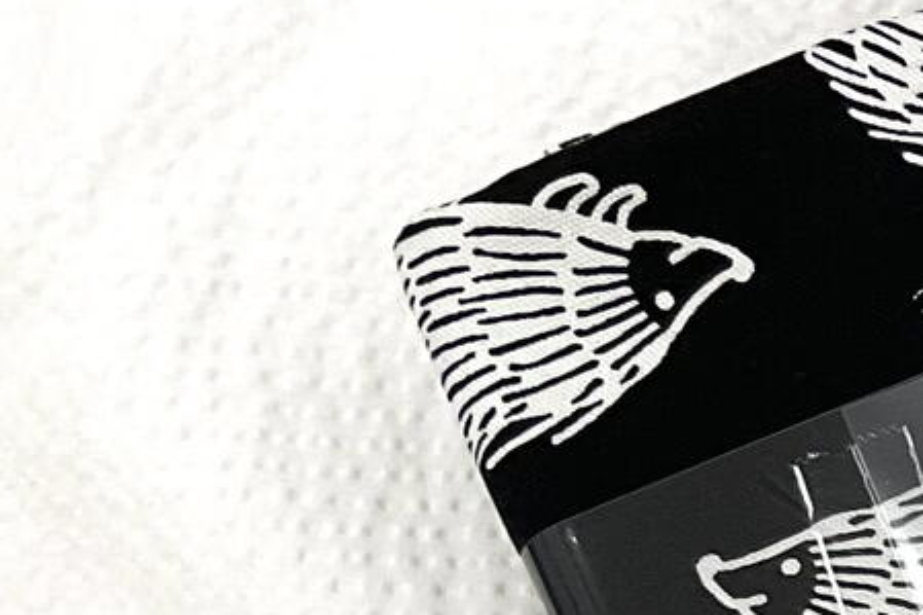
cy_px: 1113
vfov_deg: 10.0
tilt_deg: -80.7
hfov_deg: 13.6
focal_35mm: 129
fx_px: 3306
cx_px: 1842
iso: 50
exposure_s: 1/120
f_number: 1.8
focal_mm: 3
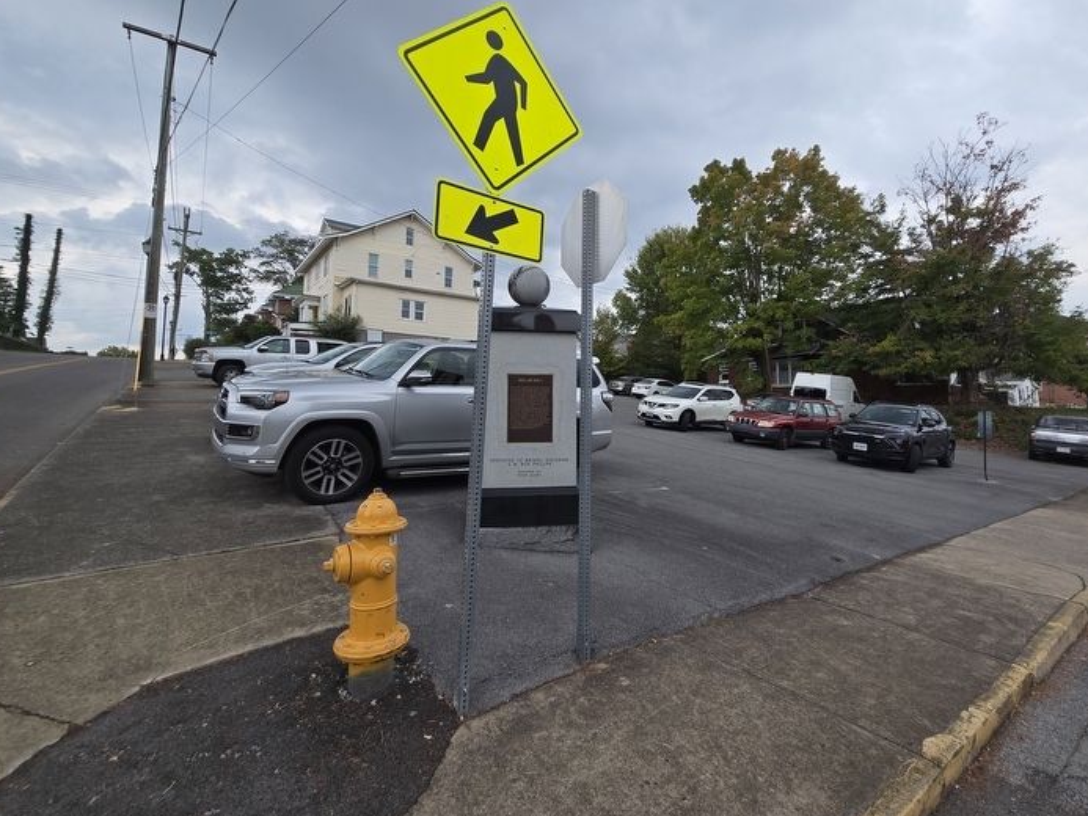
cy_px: 369
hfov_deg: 98.0
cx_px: 584
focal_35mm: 15
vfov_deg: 81.5
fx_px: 472
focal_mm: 2.2
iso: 50
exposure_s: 1/711
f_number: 2.2
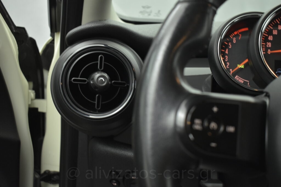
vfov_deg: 33.1
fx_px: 316
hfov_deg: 47.9
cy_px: 94
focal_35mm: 40
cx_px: 140
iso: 1600
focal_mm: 27
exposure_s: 1/50
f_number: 4
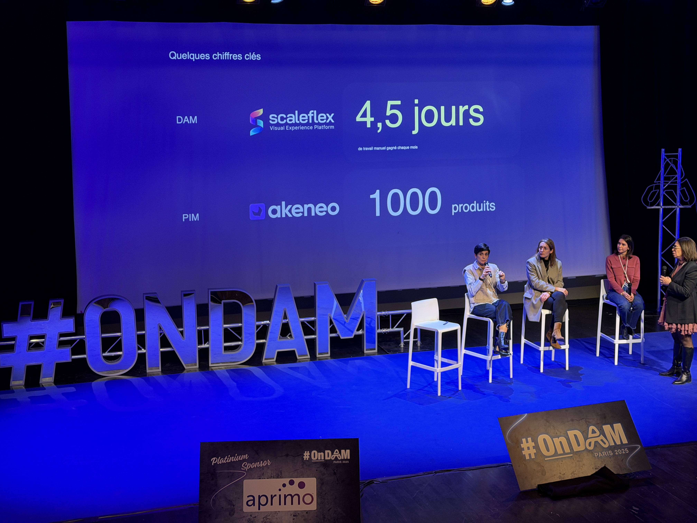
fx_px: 966
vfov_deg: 30.3
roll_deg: +1.6
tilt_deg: -9.1
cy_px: 262
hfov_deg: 39.7
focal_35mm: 48
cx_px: 348
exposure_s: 1/50
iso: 250
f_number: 1.78
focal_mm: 6.76
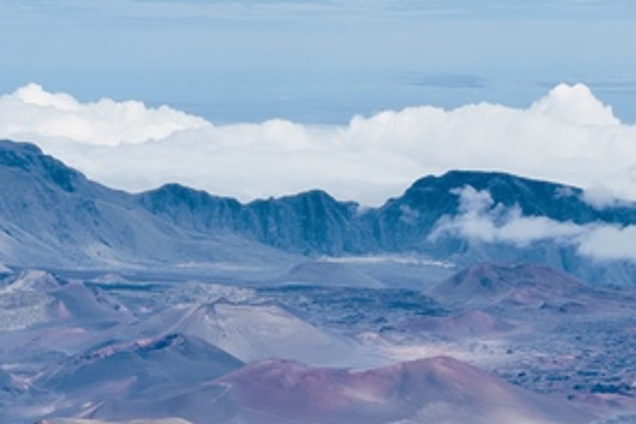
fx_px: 2526
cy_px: 437
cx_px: 258
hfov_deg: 14.3
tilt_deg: -8.8
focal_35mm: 143
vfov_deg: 9.5
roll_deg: +0.2
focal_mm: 9
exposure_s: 1/779
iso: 32
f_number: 2.8
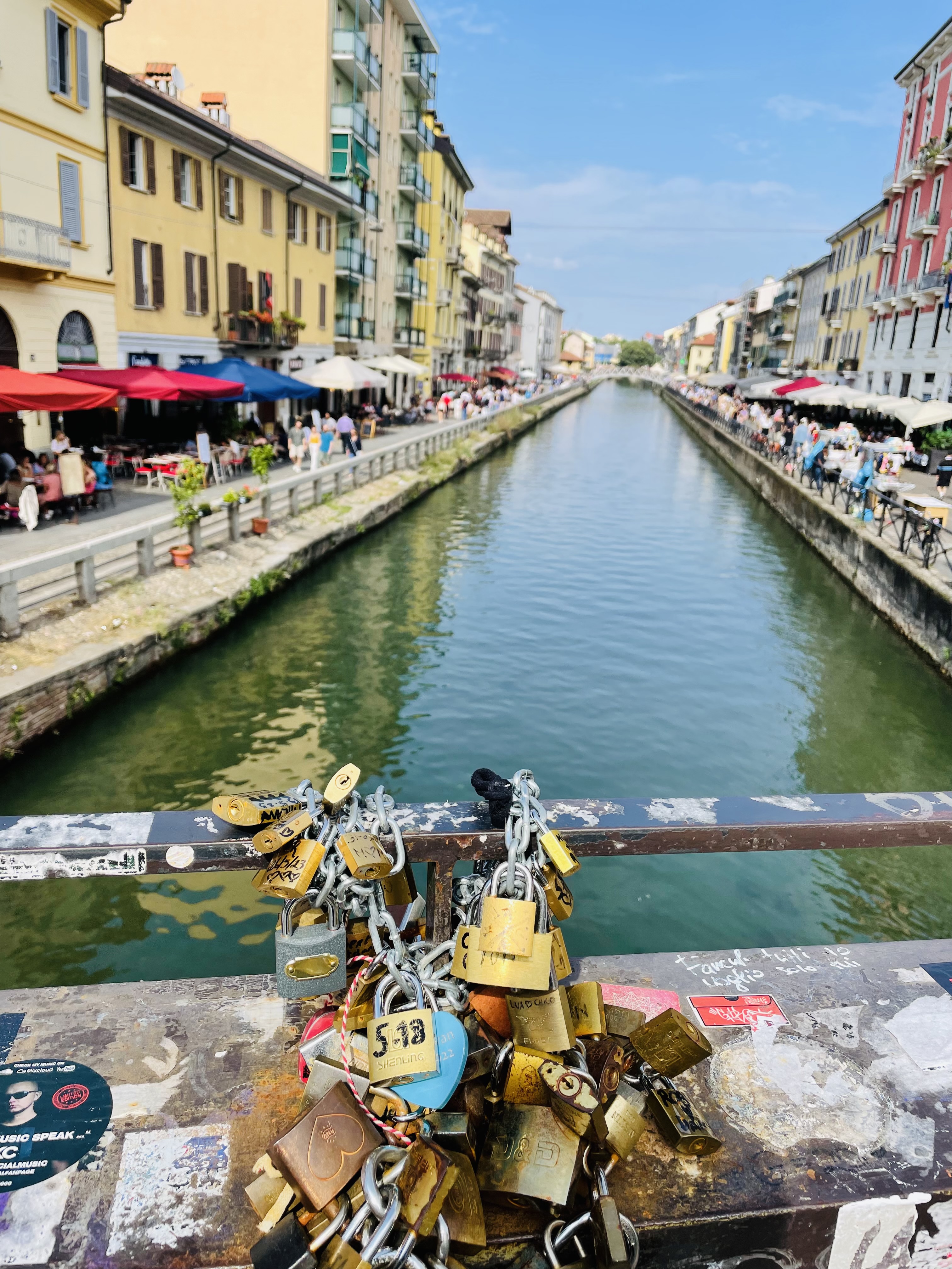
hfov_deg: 53.1
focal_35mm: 26
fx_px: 953
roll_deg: -3.0
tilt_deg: -14.9
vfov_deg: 67.3
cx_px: 476
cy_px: 634
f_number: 1.6
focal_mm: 4.2
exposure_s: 1/2506
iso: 32
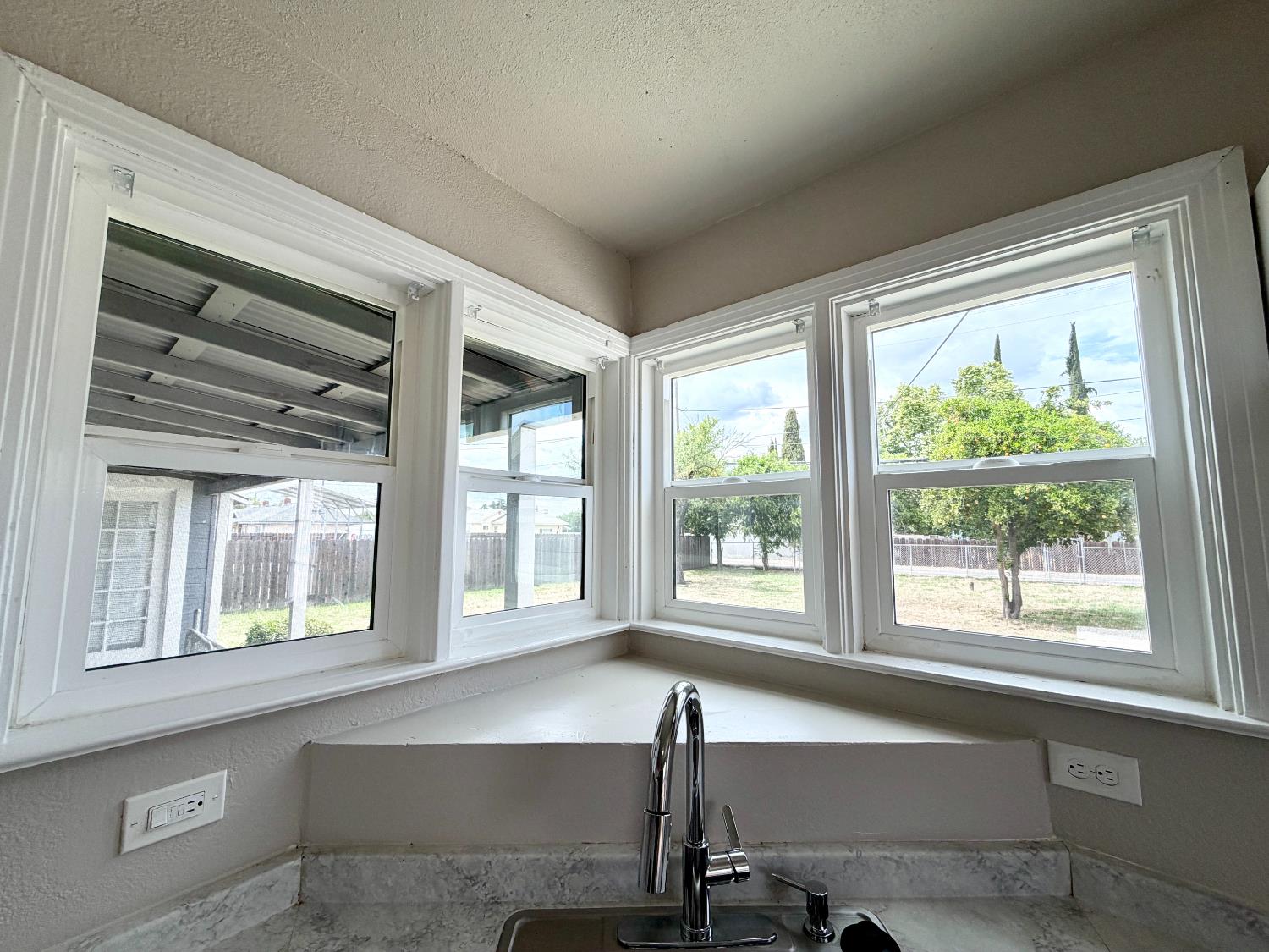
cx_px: 634
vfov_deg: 85.7
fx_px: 513
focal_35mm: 14
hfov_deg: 102.1
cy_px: 476
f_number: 2.2
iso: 50
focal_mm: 2.22
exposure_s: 1/502
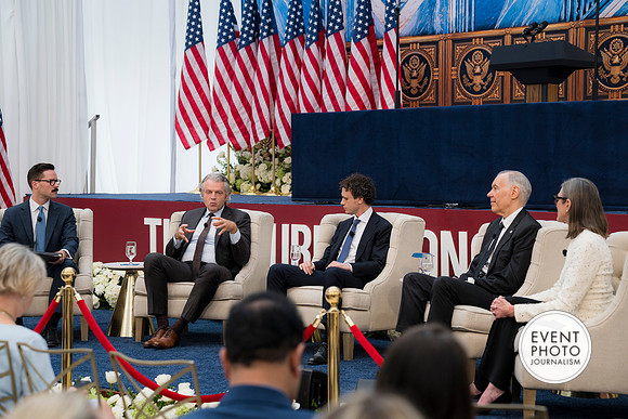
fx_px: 1378
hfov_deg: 25.7
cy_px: 210
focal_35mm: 79
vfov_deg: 17.3
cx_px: 314
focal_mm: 79
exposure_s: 1/160
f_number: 4
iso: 200
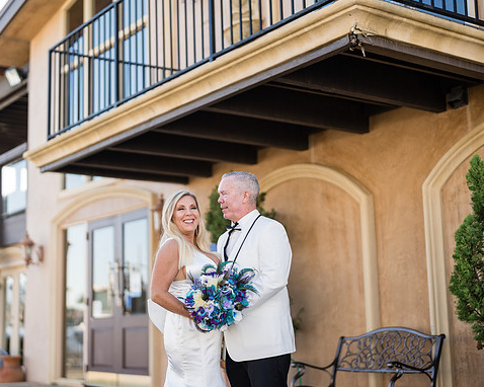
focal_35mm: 57
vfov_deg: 26.7
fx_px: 816
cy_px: 195
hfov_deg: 33.0
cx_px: 217
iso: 125
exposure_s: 1/2000
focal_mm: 50
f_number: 1.2
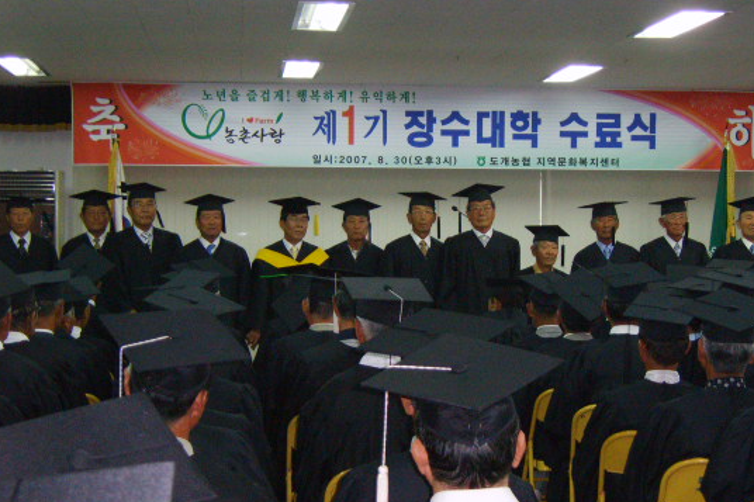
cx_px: 412
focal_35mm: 87
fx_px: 1822
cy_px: 283
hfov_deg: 23.4
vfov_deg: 15.7
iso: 326
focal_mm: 14.5
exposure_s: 1/40
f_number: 3.8
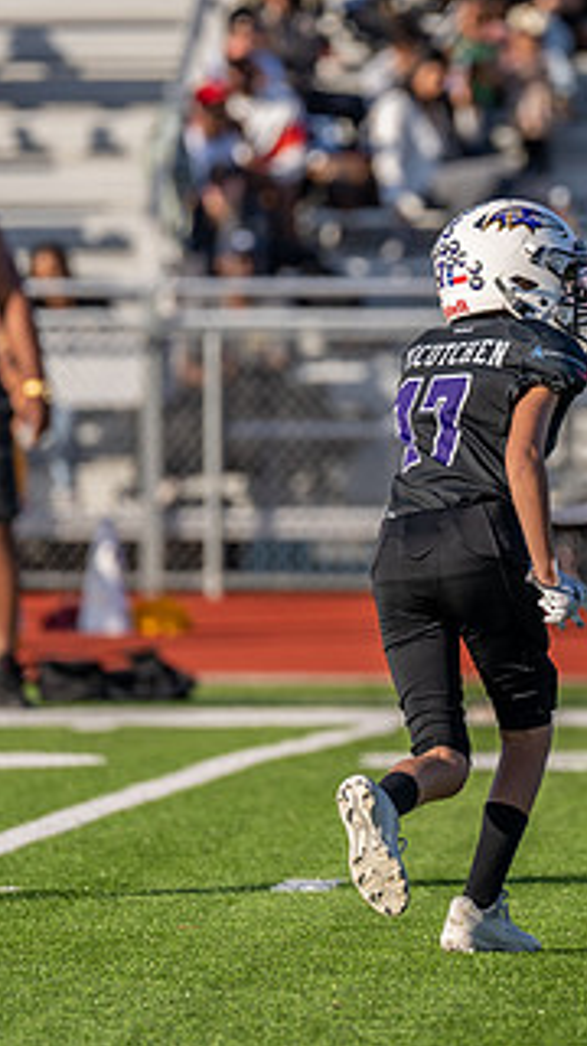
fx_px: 15172
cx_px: 486
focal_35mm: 547
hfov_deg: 2.2
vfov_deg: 4.0
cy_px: 455
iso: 100
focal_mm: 200
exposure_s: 1/1250
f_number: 2.8
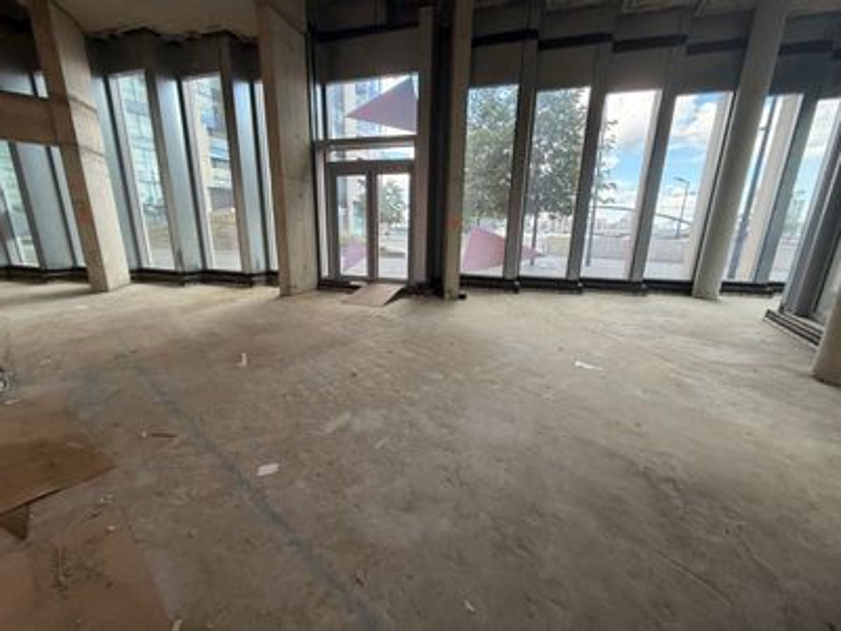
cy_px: 316
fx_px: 340
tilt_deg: -13.9
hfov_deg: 102.1
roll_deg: -0.3
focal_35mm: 14
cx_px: 420
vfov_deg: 85.7
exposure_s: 1/121
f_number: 2.2
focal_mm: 2.22
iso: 250
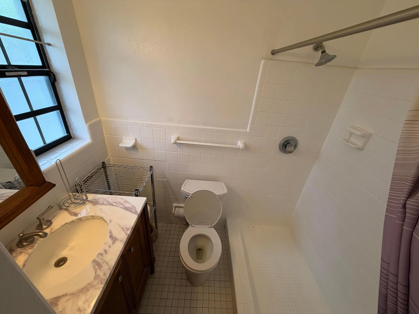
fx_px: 169
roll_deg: -6.4
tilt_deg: -27.4
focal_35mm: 14
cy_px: 157
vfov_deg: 85.7
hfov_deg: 102.1
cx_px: 210
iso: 64
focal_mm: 2.22
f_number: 2.2
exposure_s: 1/120
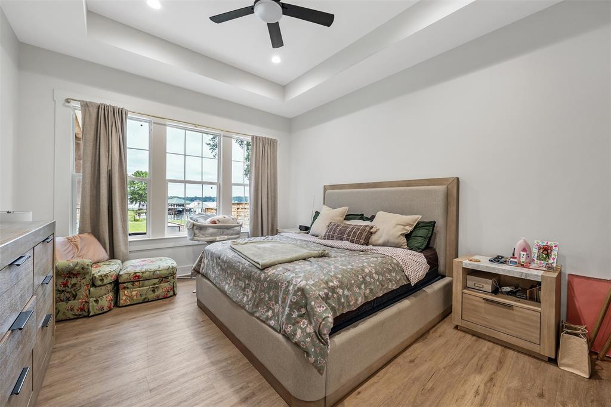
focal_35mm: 14
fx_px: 238
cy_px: 204
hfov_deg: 104.3
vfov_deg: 81.2
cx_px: 306
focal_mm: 14
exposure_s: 1/13
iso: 800
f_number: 8
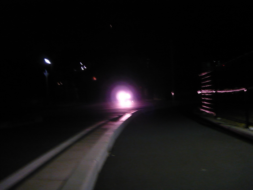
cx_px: 126
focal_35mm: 33
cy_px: 95
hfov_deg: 55.4
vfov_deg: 42.9
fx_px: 241
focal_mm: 5.5
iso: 400
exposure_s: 1/8
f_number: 2.8
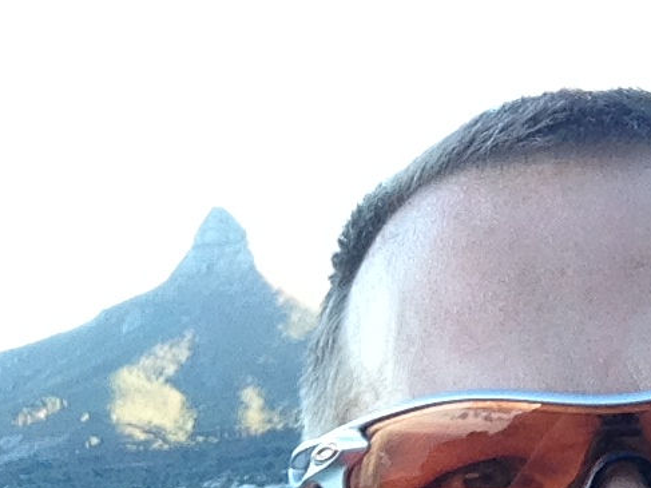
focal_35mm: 92
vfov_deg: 15.7
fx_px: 1730
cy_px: 505
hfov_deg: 21.0
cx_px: 115
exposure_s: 1/120
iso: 50
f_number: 2.4
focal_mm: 2.18
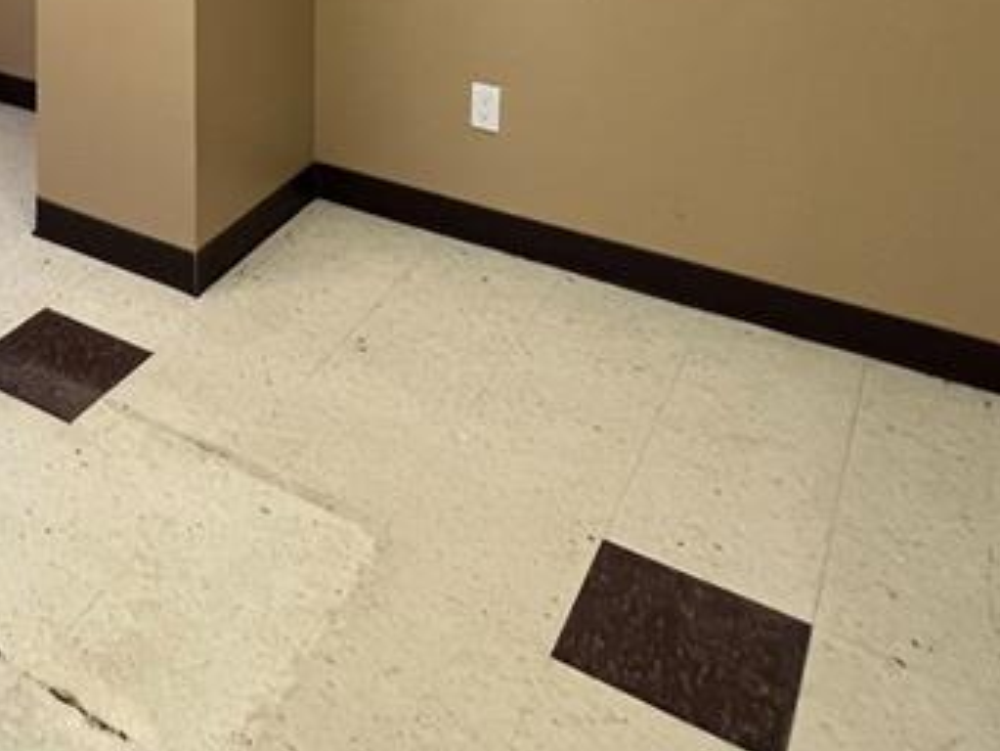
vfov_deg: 29.5
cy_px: -232
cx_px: 65
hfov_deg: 43.0
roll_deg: +0.5
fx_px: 1127
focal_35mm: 39
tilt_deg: -5.4
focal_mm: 1.57
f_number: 1.8
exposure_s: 1/60
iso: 200
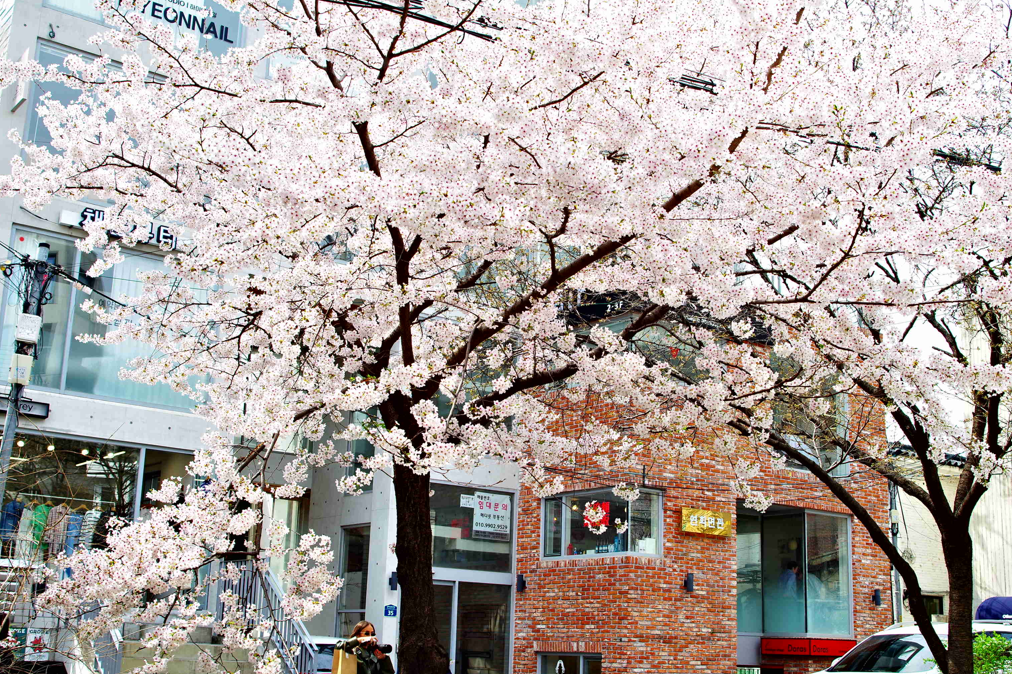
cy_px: 353
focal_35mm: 46
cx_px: 537
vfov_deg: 29.2
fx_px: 1293
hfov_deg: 42.7
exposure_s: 1/80
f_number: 8
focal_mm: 33
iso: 100
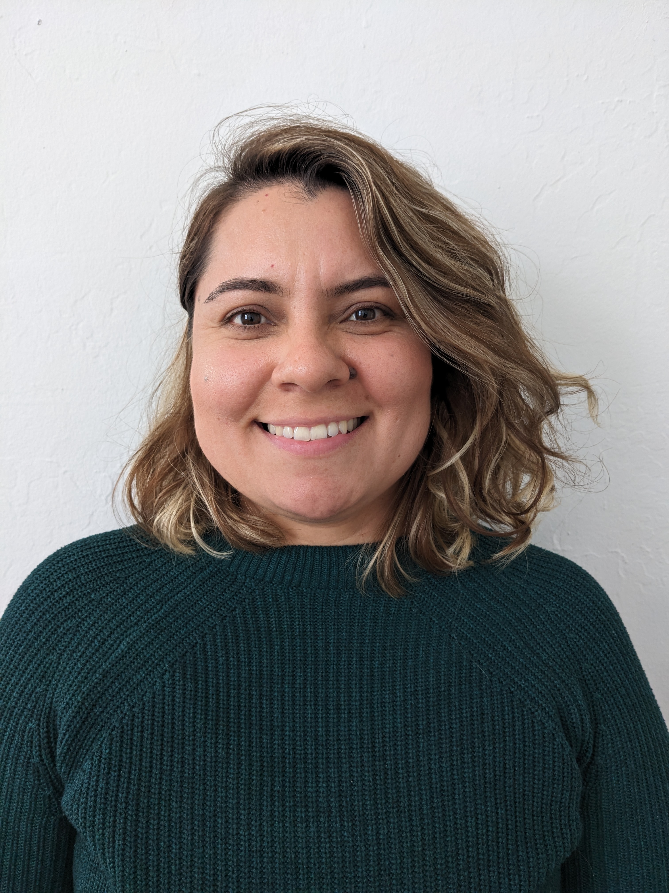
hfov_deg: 51.4
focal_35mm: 27
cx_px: 334
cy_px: 446
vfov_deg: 65.3
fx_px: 696
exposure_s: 1/23.8
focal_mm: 4.38
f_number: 1.73
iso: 82
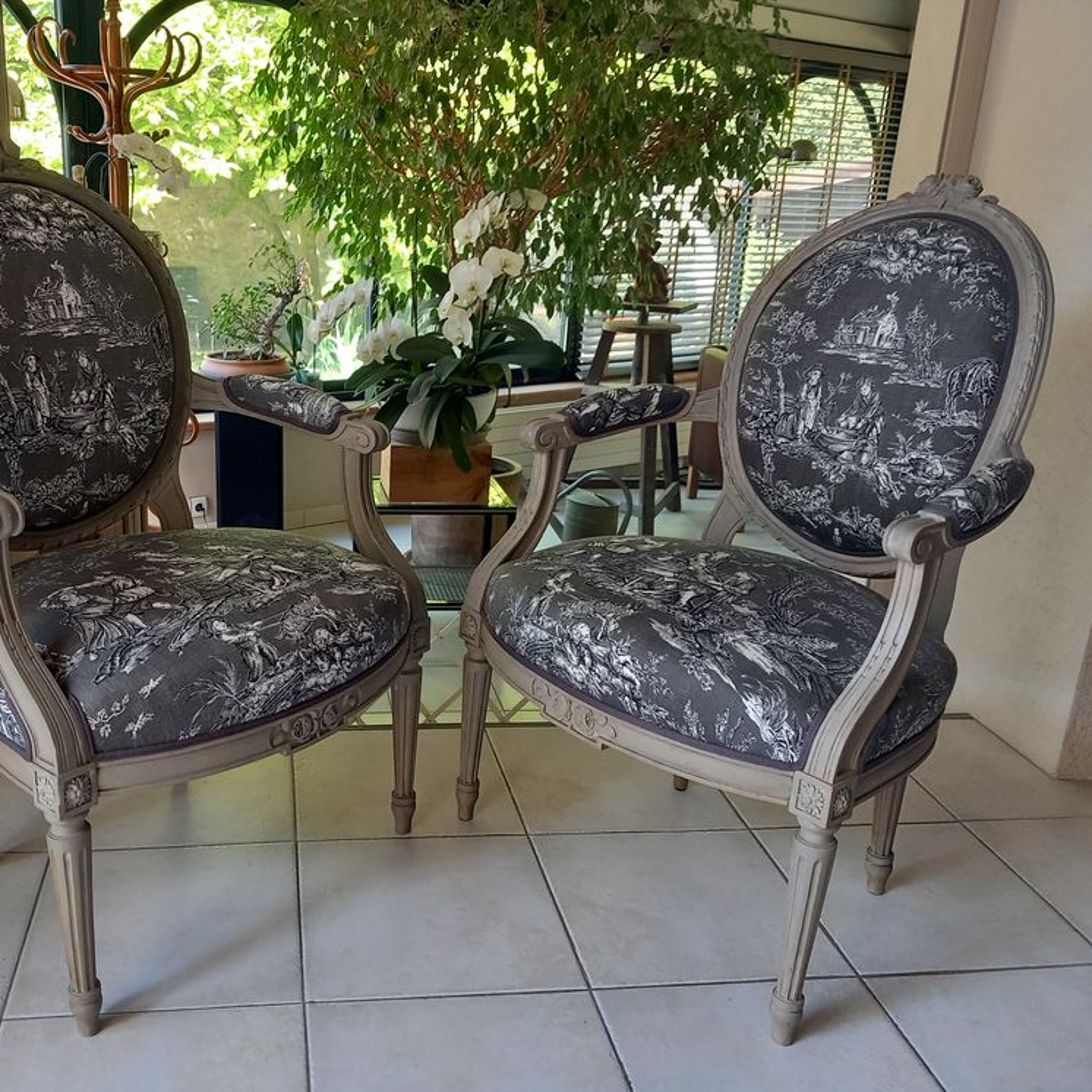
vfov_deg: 51.1
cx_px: 391
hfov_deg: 50.4
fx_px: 1142
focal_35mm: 32
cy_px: 547
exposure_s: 1/50
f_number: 1.8
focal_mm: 4
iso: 160
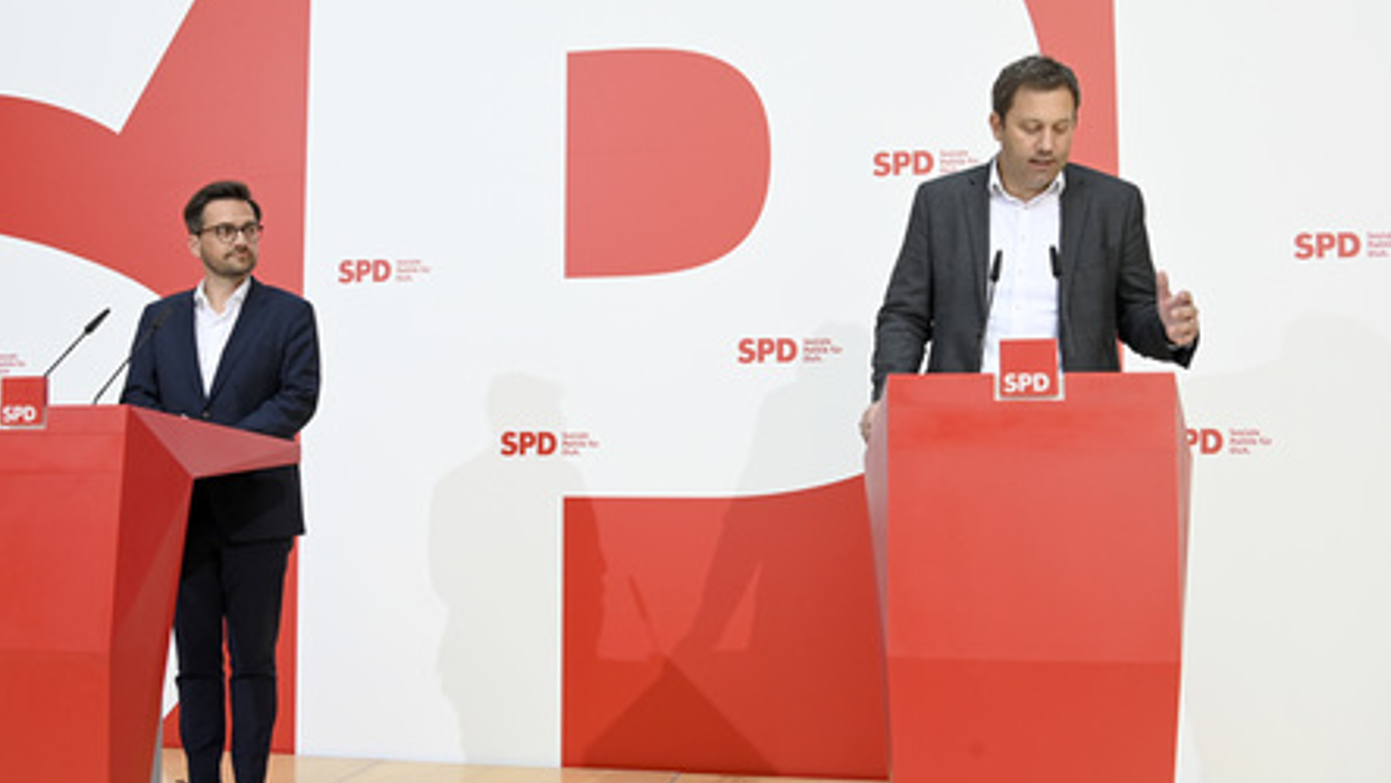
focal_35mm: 34
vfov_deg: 34.6
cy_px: 454
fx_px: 1254
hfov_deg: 58.0
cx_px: 697
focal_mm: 32
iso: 1250
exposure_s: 1/320
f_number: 5.6
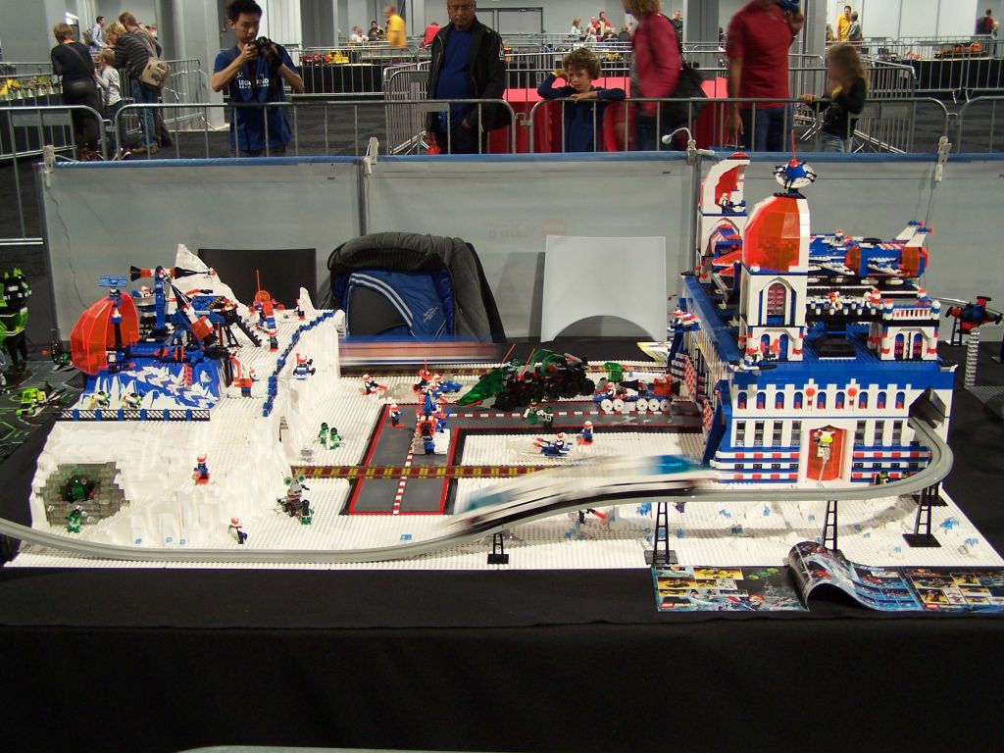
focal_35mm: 40
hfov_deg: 46.8
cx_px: 502
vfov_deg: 36.0
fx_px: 1160
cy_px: 376
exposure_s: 1/4
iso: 80
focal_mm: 6.7
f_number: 2.8
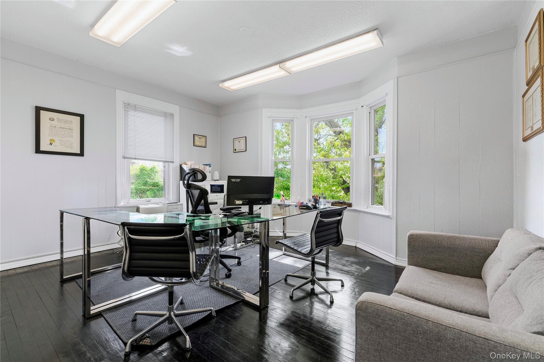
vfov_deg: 77.2
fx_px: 226
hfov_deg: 100.4
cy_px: 181
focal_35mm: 15
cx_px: 272
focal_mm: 15
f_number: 8
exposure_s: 1/25
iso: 500
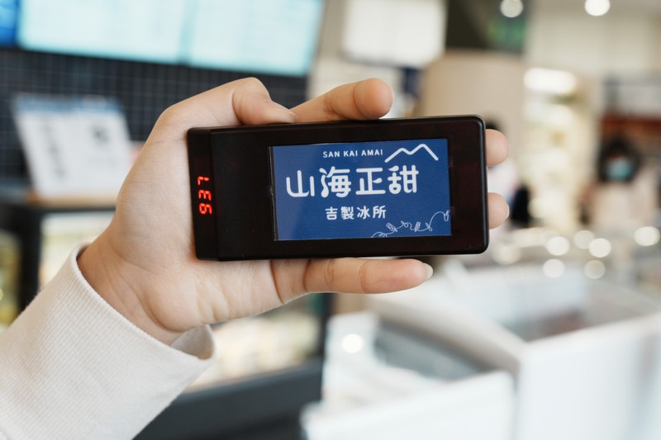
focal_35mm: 55
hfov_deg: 36.3
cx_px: 330
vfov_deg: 24.6
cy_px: 220
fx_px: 1010
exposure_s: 1/100
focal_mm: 55
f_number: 7.1
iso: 1250
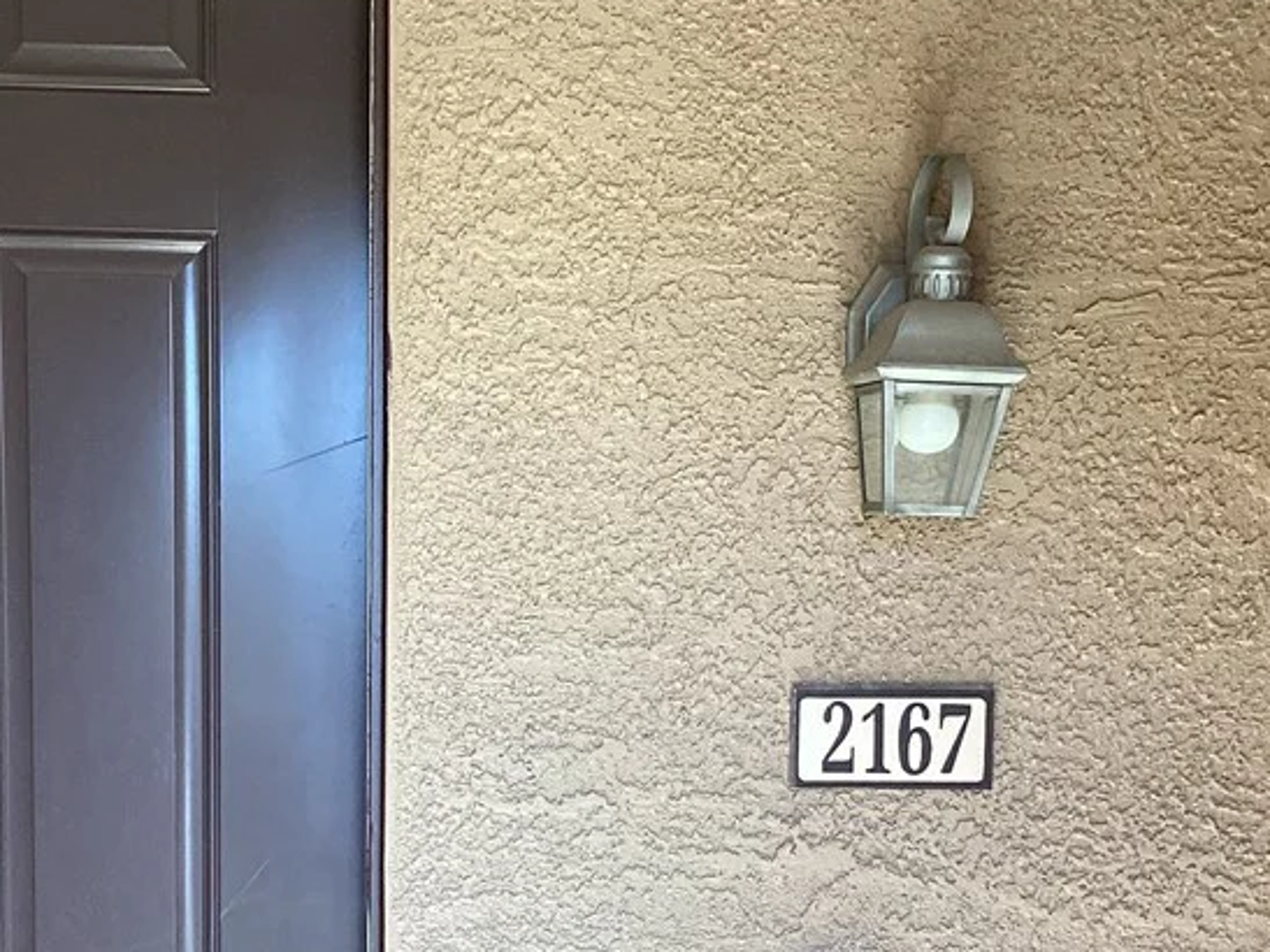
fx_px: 2127
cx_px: 474
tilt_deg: -6.0
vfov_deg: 24.6
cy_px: 822
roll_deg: -0.2
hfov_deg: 33.1
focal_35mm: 58
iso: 64
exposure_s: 1/120
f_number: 2.4
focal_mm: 3.3
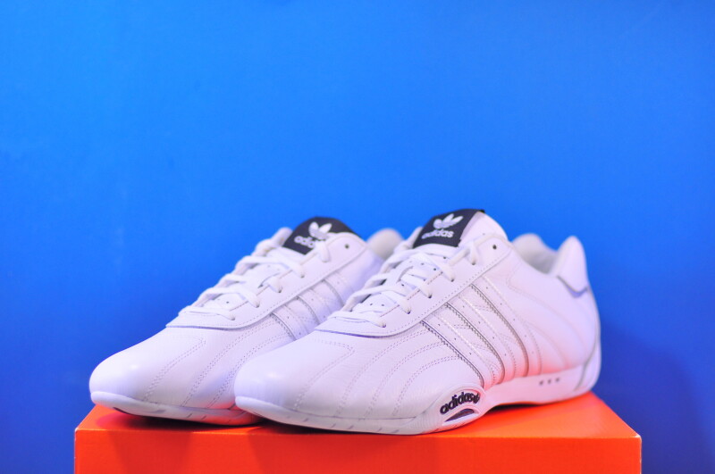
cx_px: 358
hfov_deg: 27.0
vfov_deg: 18.1
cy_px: 237
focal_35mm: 75
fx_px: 1487
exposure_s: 1/320
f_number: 2
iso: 250
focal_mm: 50
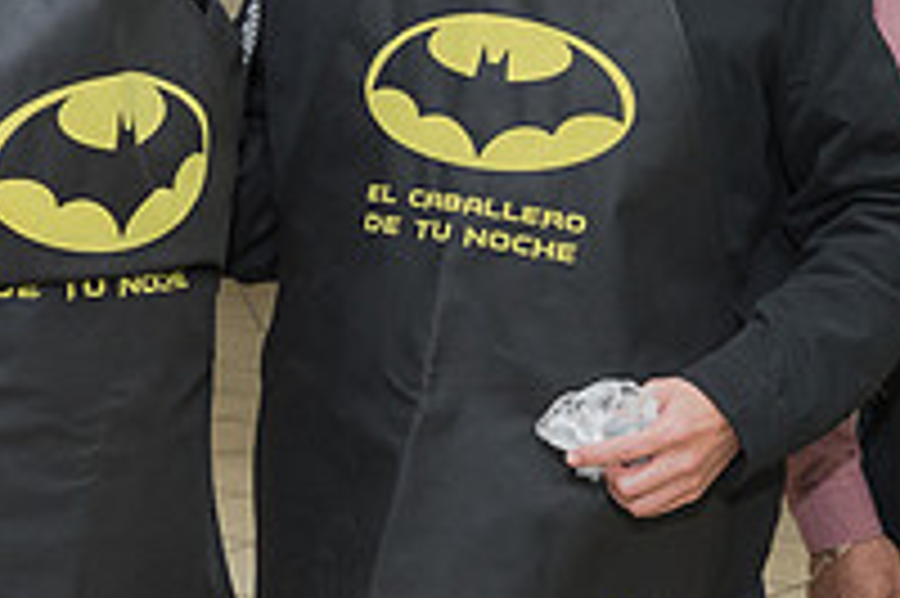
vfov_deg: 14.6
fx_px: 2323
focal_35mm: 93
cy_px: 92
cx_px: 396
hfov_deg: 21.9
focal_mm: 32
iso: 1600
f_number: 4
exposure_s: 1/100
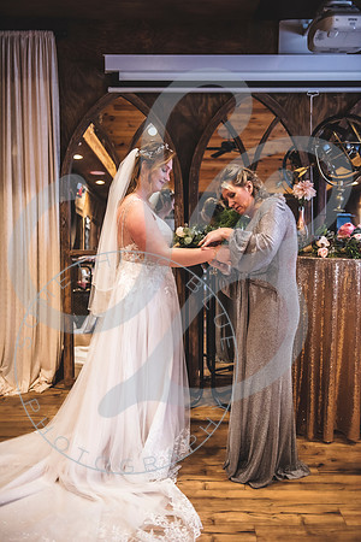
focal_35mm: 35
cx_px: 180
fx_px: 526
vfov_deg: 54.4
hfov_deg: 37.9
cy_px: 271
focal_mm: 35
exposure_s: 1/125
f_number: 2.8
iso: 2500
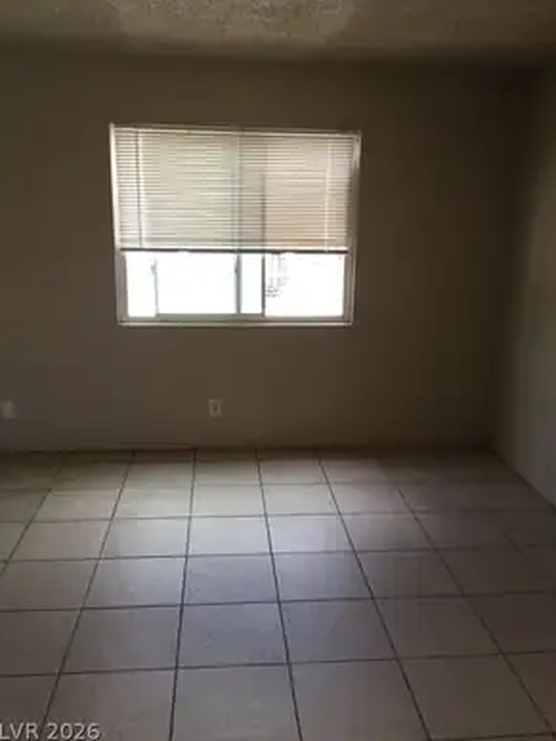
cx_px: 279
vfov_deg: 56.8
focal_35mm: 32
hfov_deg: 44.2
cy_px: 367
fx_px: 685
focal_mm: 3.3
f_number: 2.4
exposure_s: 1/60
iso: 25
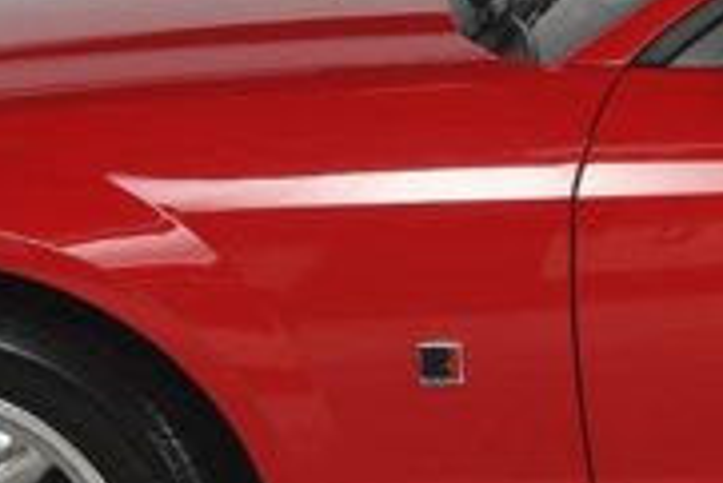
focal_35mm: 192
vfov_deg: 7.2
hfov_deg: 10.3
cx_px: 1174
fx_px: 3859
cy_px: 311
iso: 100
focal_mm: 23
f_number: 9
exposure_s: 1/160
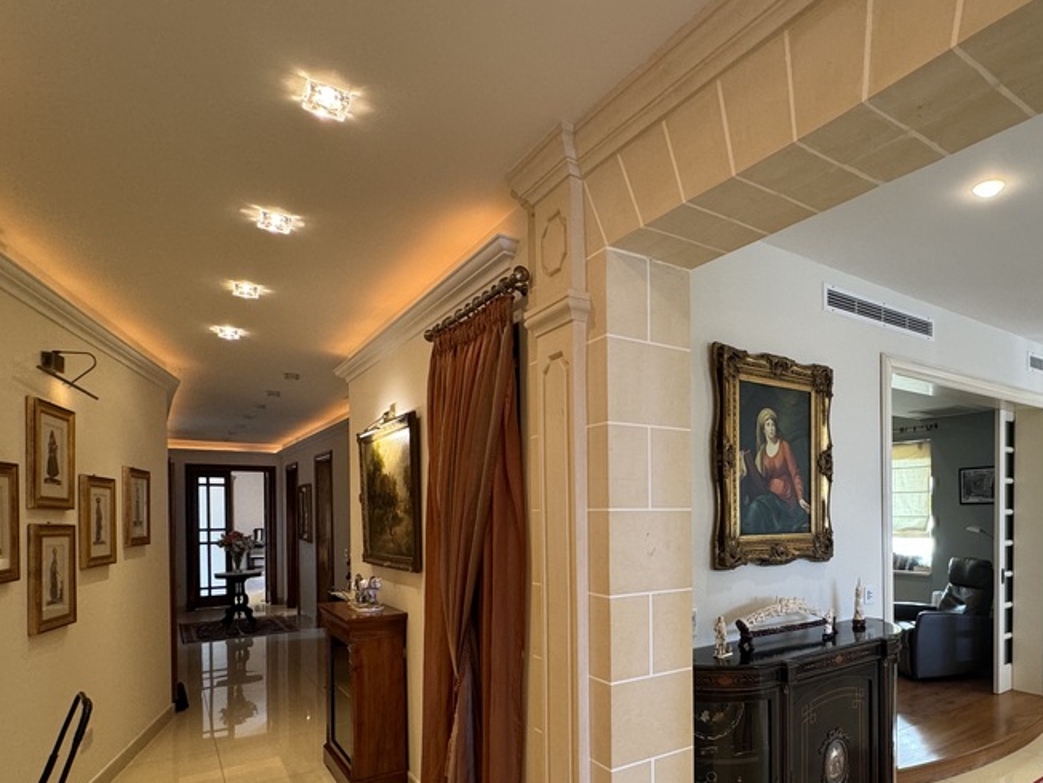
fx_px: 663
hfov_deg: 74.2
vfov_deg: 59.7
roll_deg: -0.6
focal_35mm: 22
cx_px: 691
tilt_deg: -0.2
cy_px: 519
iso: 160
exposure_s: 1/50
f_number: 2.2
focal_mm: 2.22
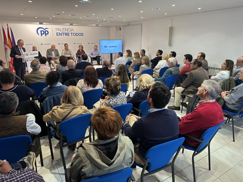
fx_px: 168
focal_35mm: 24
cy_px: 91
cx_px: 122
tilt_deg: -17.2
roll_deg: +0.7
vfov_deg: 56.8
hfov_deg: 71.6
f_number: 1.78
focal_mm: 6.86
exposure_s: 1/100
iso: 200
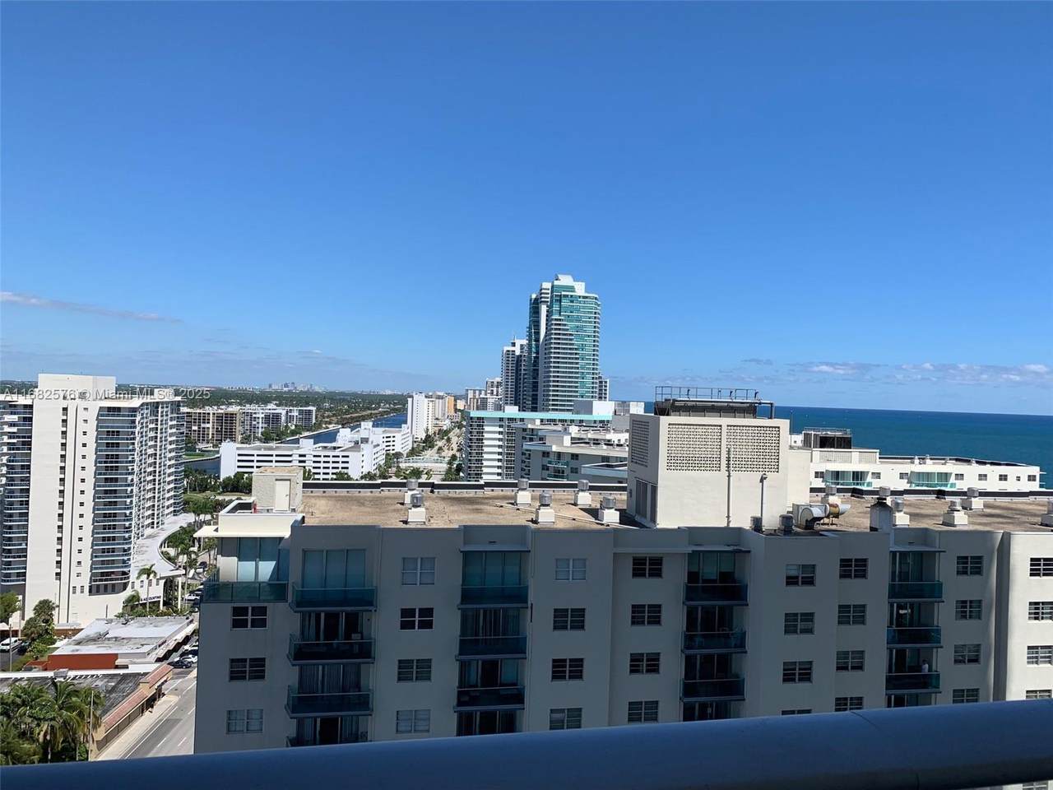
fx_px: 791
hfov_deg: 67.3
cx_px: 526
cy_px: 395
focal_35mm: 26
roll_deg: -1.9
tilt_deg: +3.8
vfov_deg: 53.1
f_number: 1.8
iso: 25
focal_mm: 4.25
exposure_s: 1/3185
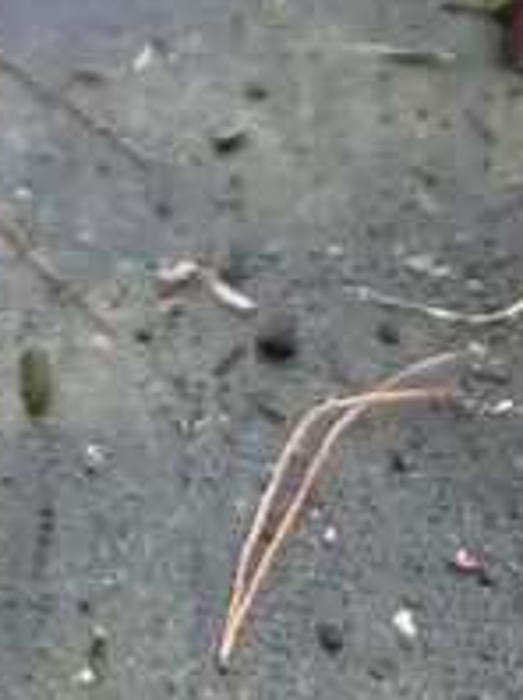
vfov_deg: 11.2
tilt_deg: -23.8
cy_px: -1064
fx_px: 2867
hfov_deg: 9.6
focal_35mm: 142
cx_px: -601
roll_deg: -0.8
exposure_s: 1/170
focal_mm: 5.1
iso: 40
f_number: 1.6
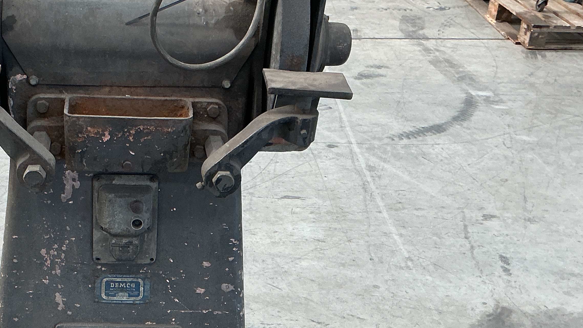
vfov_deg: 21.4
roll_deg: -0.3
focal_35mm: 56
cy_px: 205
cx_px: 151
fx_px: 866
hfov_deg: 36.4
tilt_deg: -28.6
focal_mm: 3
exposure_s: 1/100
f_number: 1.8
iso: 64
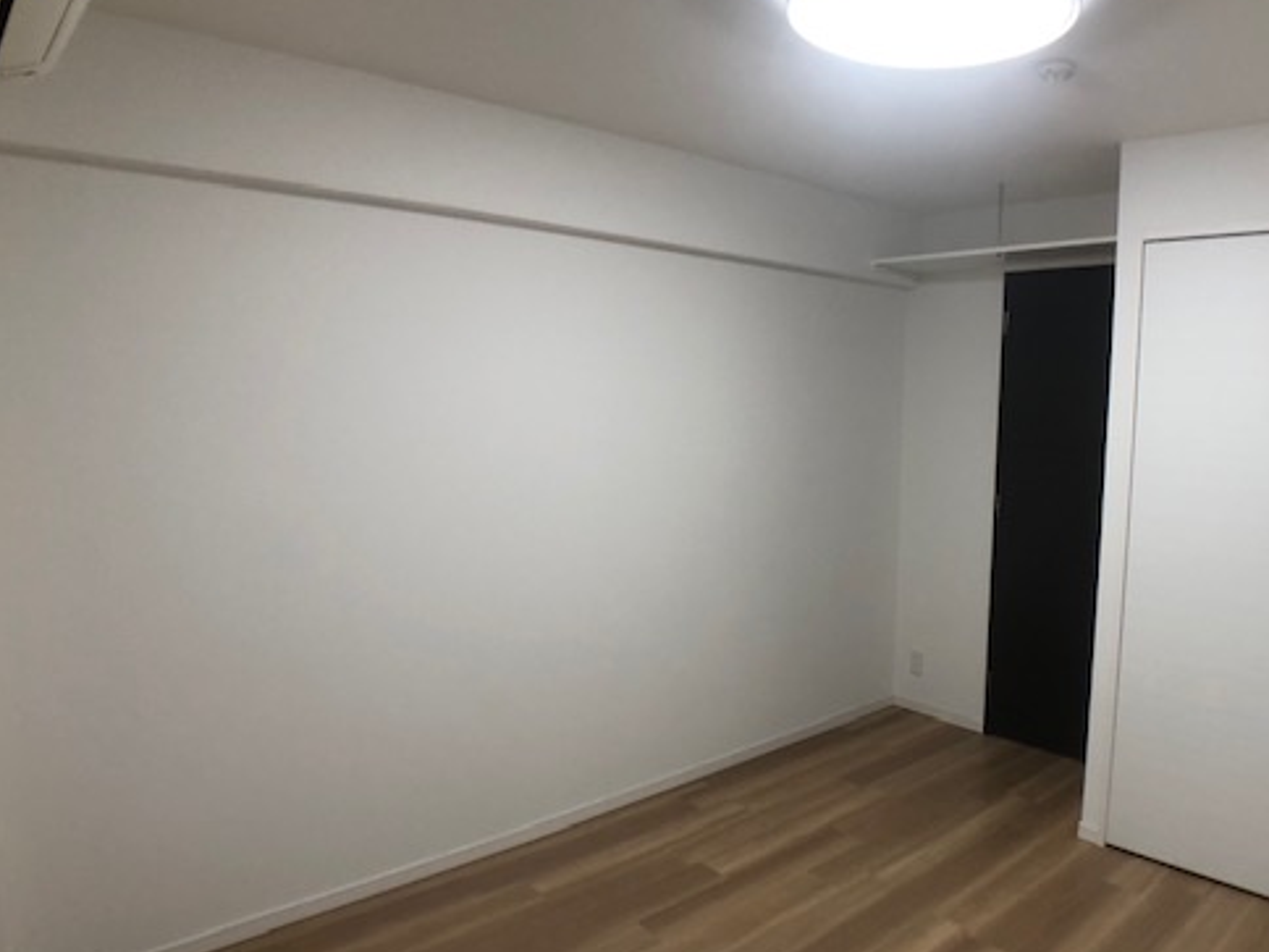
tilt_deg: -3.9
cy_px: 506
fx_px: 1356
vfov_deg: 38.6
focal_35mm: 37
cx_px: 808
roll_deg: +0.1
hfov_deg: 49.6
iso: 32
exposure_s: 1/33
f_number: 1.8
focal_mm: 3.99
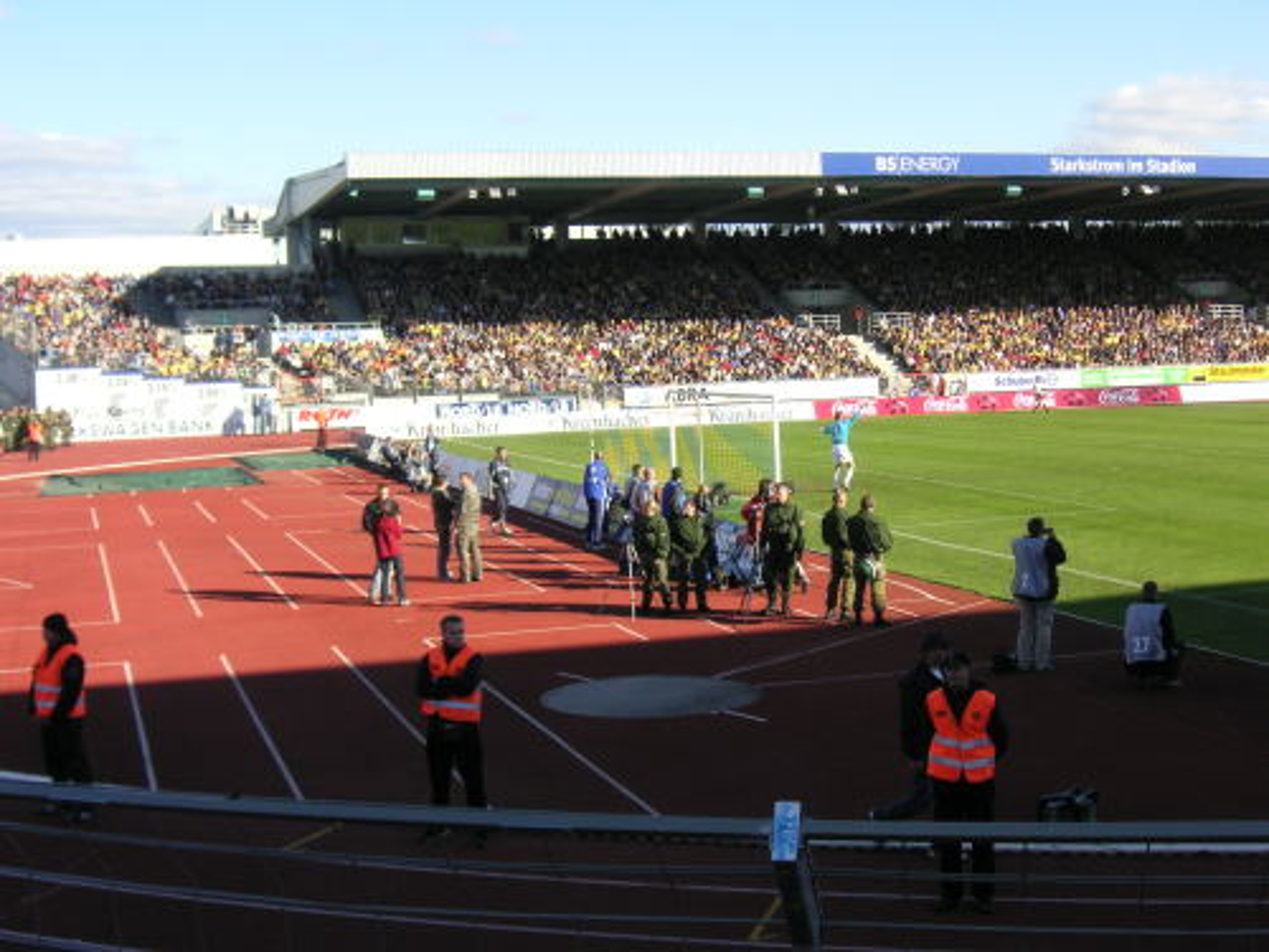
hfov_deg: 38.9
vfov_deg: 29.7
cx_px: 634
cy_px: 476
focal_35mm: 49
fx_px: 1796
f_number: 3.4
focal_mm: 8.1
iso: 50
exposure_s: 1/350
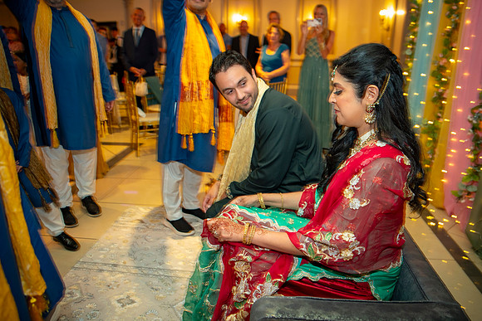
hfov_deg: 68.4
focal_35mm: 26
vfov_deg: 48.8
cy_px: 159
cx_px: 237
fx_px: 354
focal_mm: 24
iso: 1000
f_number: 2.8
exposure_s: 1/60
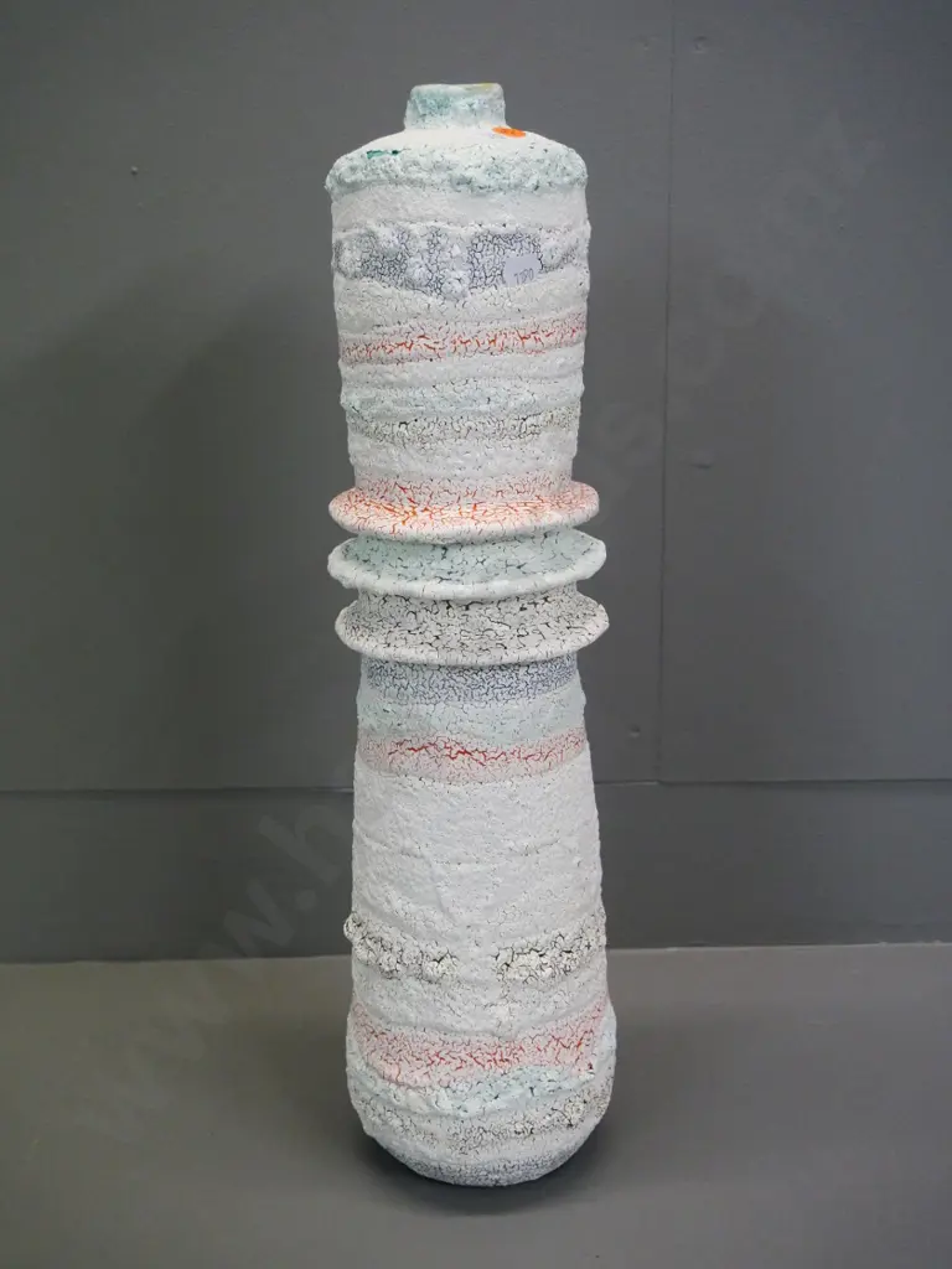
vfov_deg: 42.9
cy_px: 634
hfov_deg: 32.9
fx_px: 1613
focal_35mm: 44
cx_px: 476
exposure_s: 1/200
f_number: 5
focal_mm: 22
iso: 3200
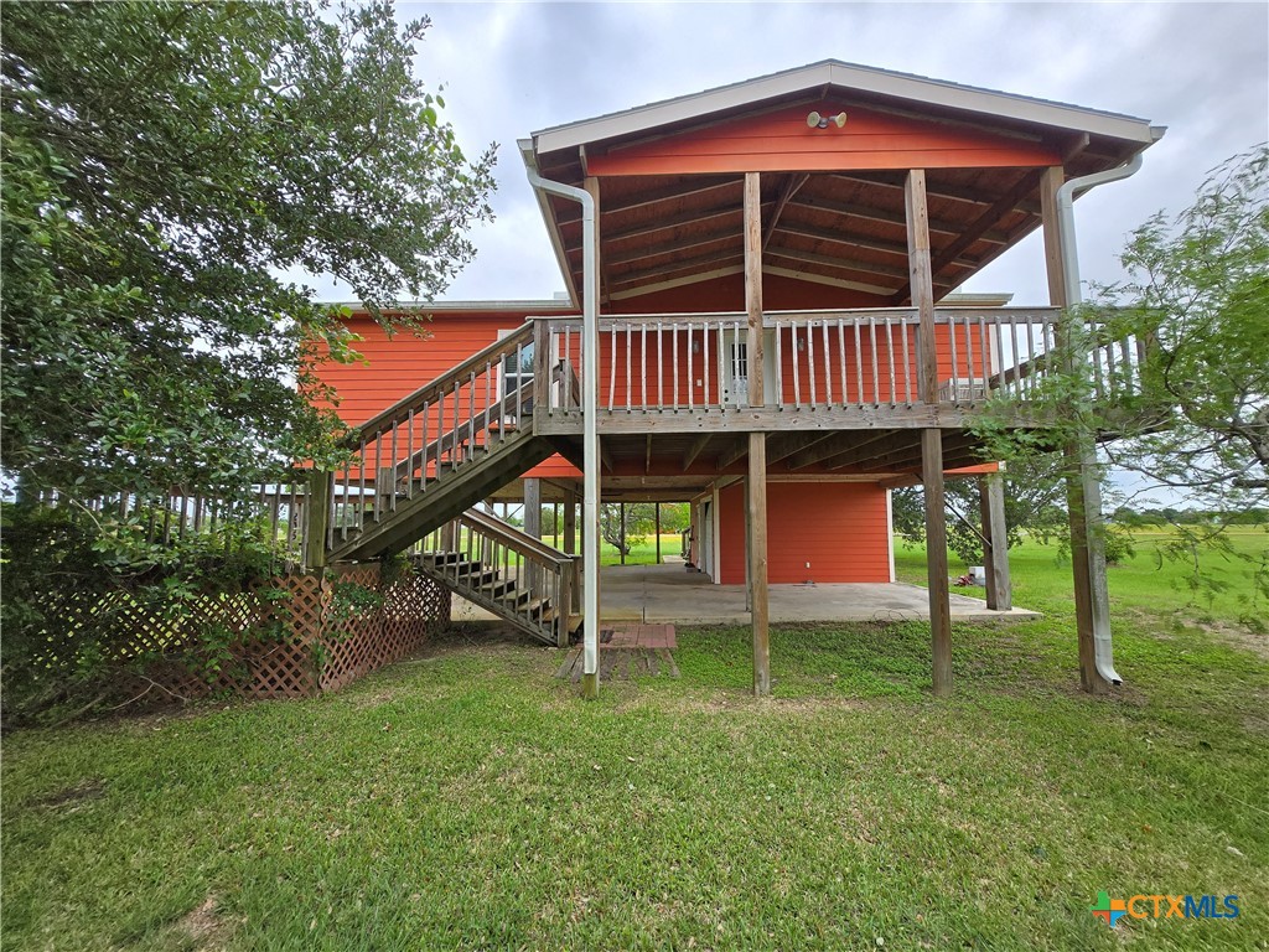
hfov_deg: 106.2
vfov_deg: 89.9
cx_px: 634
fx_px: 477
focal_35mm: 13
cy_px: 476
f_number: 2.2
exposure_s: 1/742
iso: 25
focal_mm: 1.7
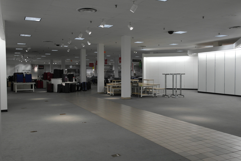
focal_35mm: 33
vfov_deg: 40.0
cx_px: 120
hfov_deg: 57.2
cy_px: 80
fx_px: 221
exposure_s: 1/80
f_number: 3.5
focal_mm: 22
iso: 400
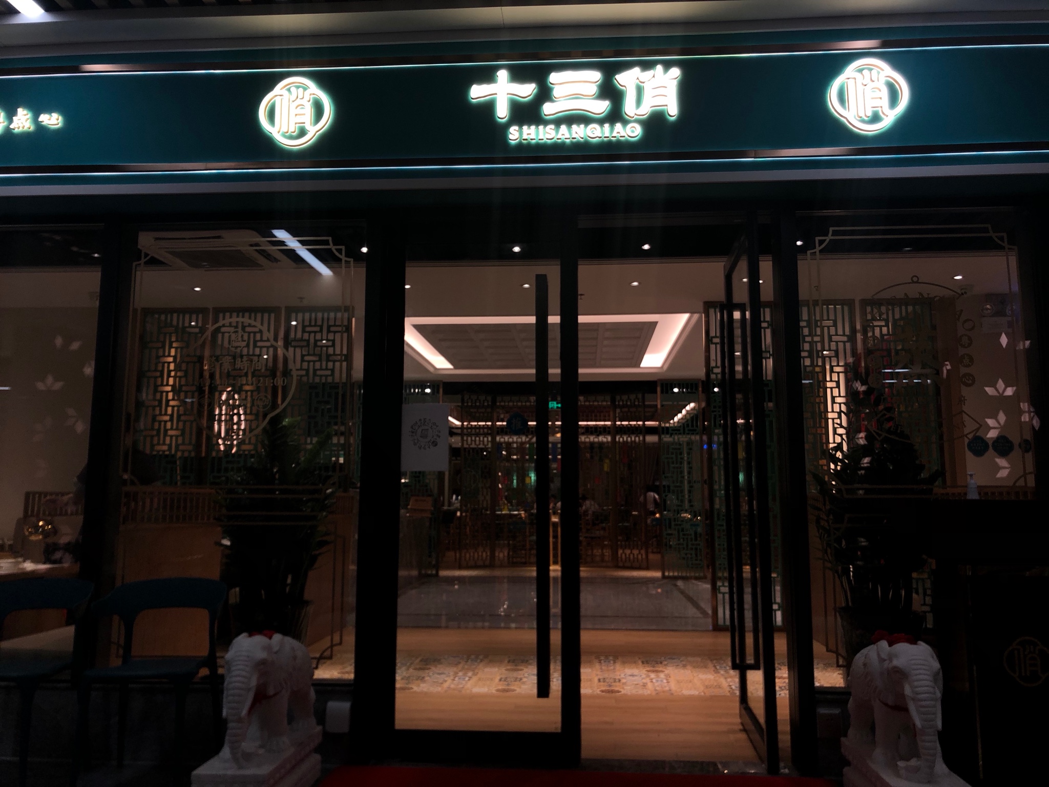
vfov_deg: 49.7
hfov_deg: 63.4
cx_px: 524
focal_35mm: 28
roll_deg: -0.5
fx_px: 849
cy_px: 394
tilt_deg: +8.4
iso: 25
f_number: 1.8
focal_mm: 4
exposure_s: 1/100
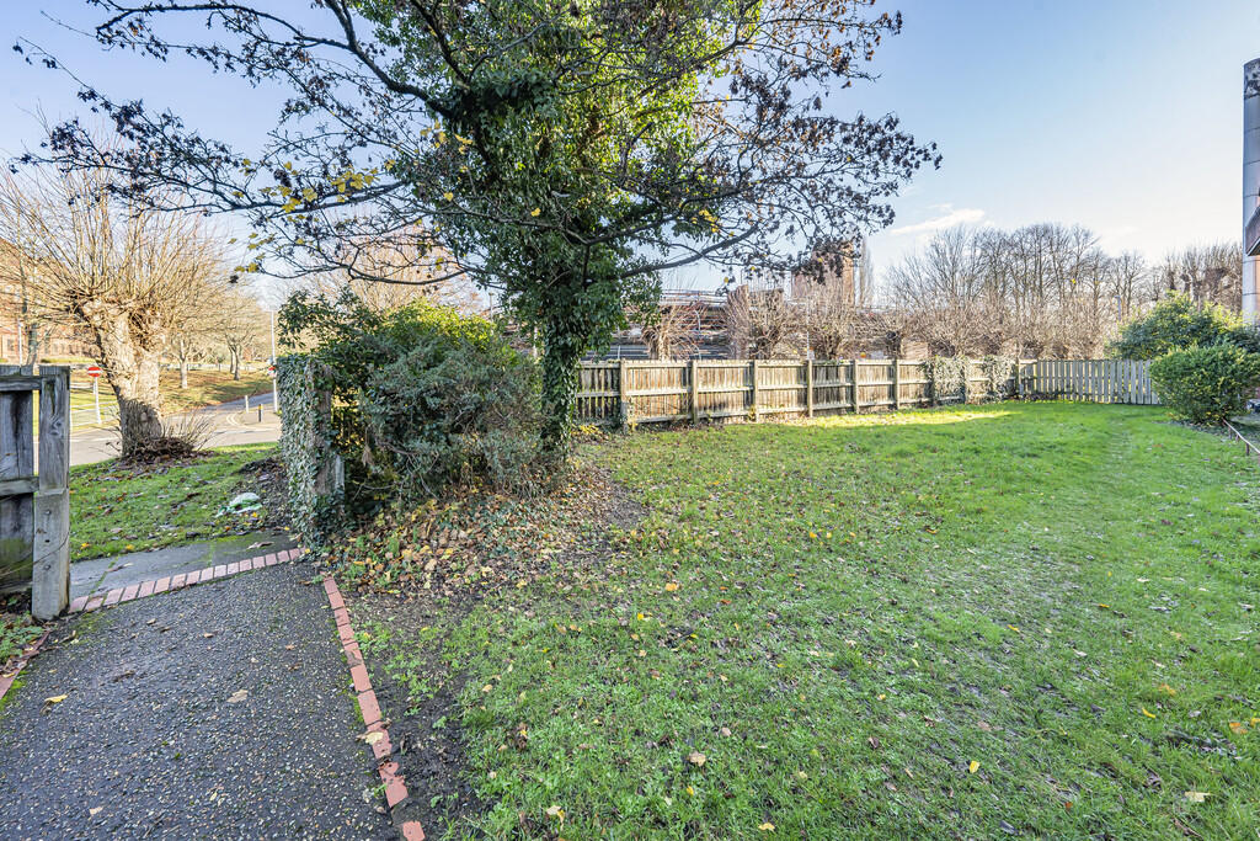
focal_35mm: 12
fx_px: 420
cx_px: 630
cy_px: 420
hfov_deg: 112.6
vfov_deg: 90.0
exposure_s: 1/100
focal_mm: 12
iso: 320
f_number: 9
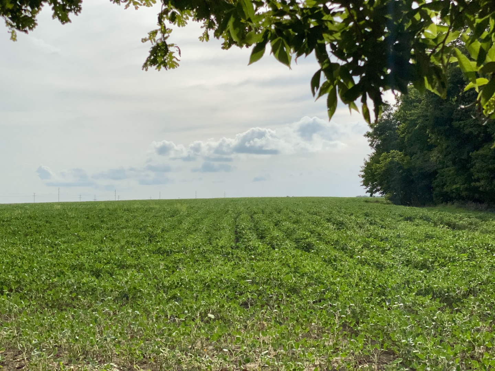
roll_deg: -0.9
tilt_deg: +2.7
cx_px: 248
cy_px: 186
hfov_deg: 36.8
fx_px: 744
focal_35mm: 52
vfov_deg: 28.0
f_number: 2
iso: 100
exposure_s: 1/9524
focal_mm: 6
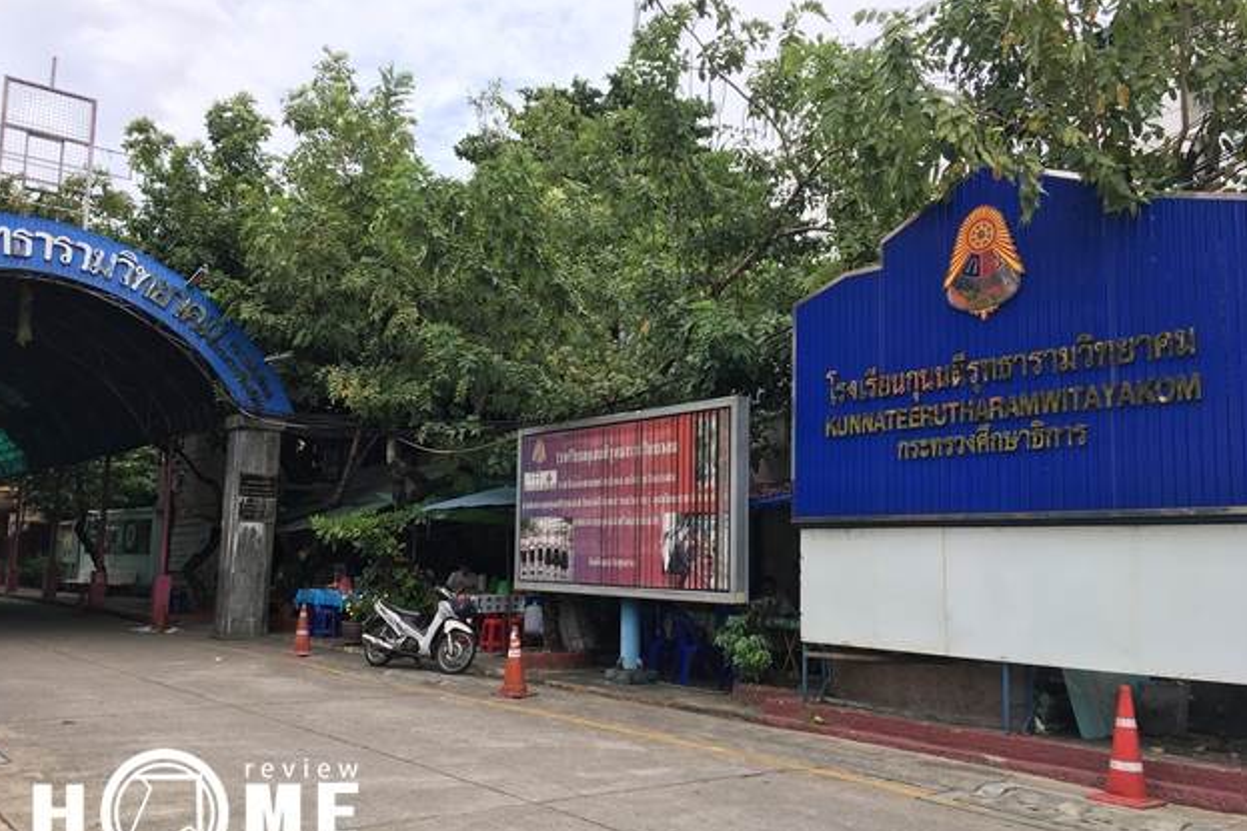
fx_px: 1073
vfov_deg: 42.3
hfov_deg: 60.3
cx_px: 616
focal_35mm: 31
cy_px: 429
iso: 25
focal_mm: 4.15
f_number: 2.2
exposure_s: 1/472
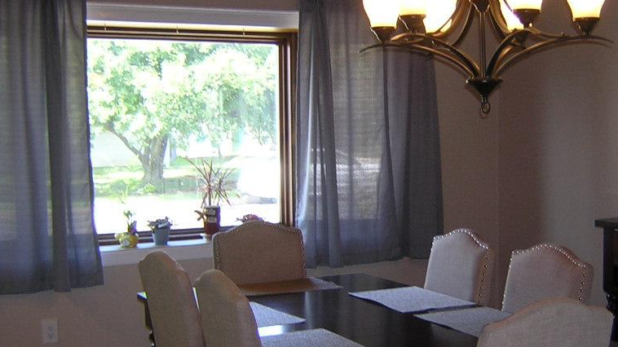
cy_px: 196
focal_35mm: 53
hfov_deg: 38.7
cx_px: 411
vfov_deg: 22.6
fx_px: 868
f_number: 2.6
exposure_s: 1/30
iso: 125
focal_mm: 4.7
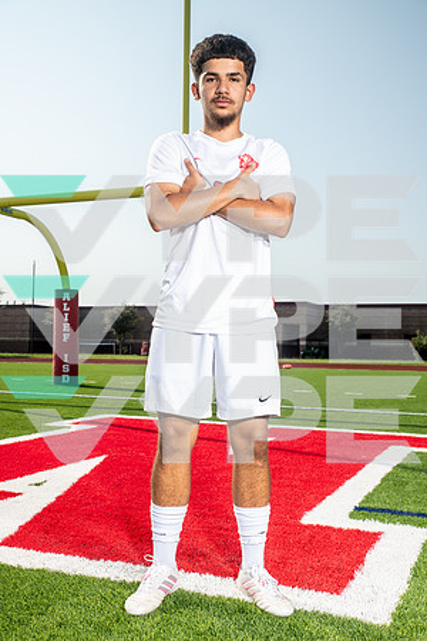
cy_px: 320
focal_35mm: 40
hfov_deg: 33.4
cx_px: 214
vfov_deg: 48.5
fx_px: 712
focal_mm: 40
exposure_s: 1/400
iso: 100
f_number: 6.3
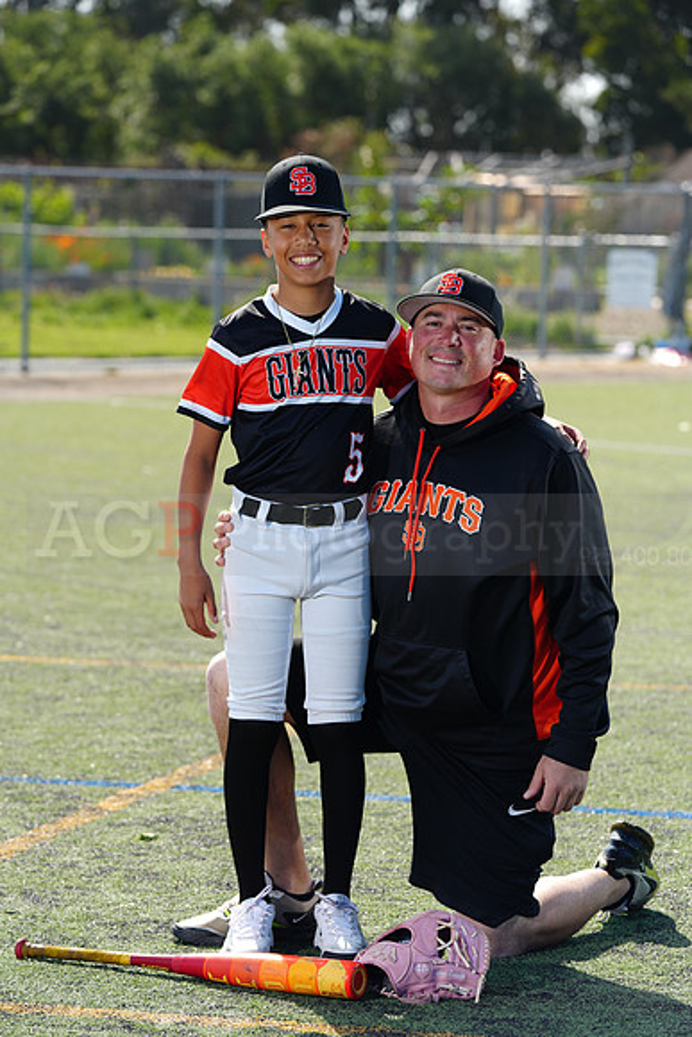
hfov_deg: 10.6
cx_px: 346
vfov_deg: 15.9
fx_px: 3717
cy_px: 518
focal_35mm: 129
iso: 64
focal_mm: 129
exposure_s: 1/250
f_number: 5
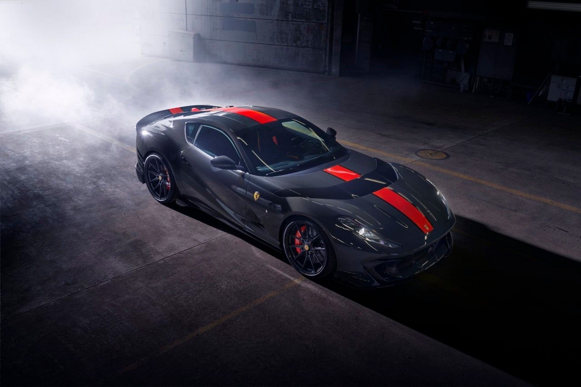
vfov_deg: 37.8
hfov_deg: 54.4
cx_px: 290
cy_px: 194
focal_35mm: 35
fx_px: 565
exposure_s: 1/50
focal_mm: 35
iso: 200
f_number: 7.1
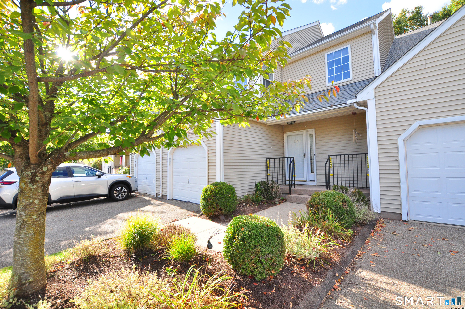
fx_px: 194
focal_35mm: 15
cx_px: 232
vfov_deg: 77.2
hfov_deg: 100.5
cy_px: 154
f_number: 8
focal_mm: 10
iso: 640
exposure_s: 1/250
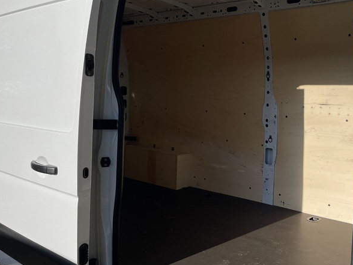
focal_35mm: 34
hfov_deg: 53.0
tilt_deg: -6.5
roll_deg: -0.2
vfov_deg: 41.8
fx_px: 347
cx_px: 233
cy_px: 130
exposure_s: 1/5128
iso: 32
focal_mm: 5.1
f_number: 1.6
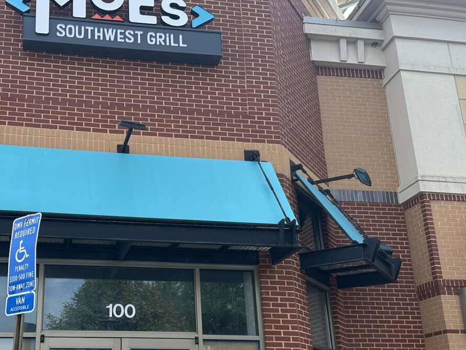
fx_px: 579
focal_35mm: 43
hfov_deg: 42.9
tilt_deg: +18.6
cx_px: 135
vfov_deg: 33.3
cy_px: 238
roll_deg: -0.7
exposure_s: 1/1495
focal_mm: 6.86
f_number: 1.78
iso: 80
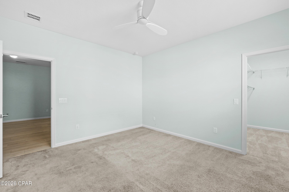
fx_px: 120
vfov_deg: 77.3
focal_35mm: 15
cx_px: 144
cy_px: 96
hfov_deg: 100.4
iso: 100
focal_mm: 10
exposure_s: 1/5
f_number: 6.3
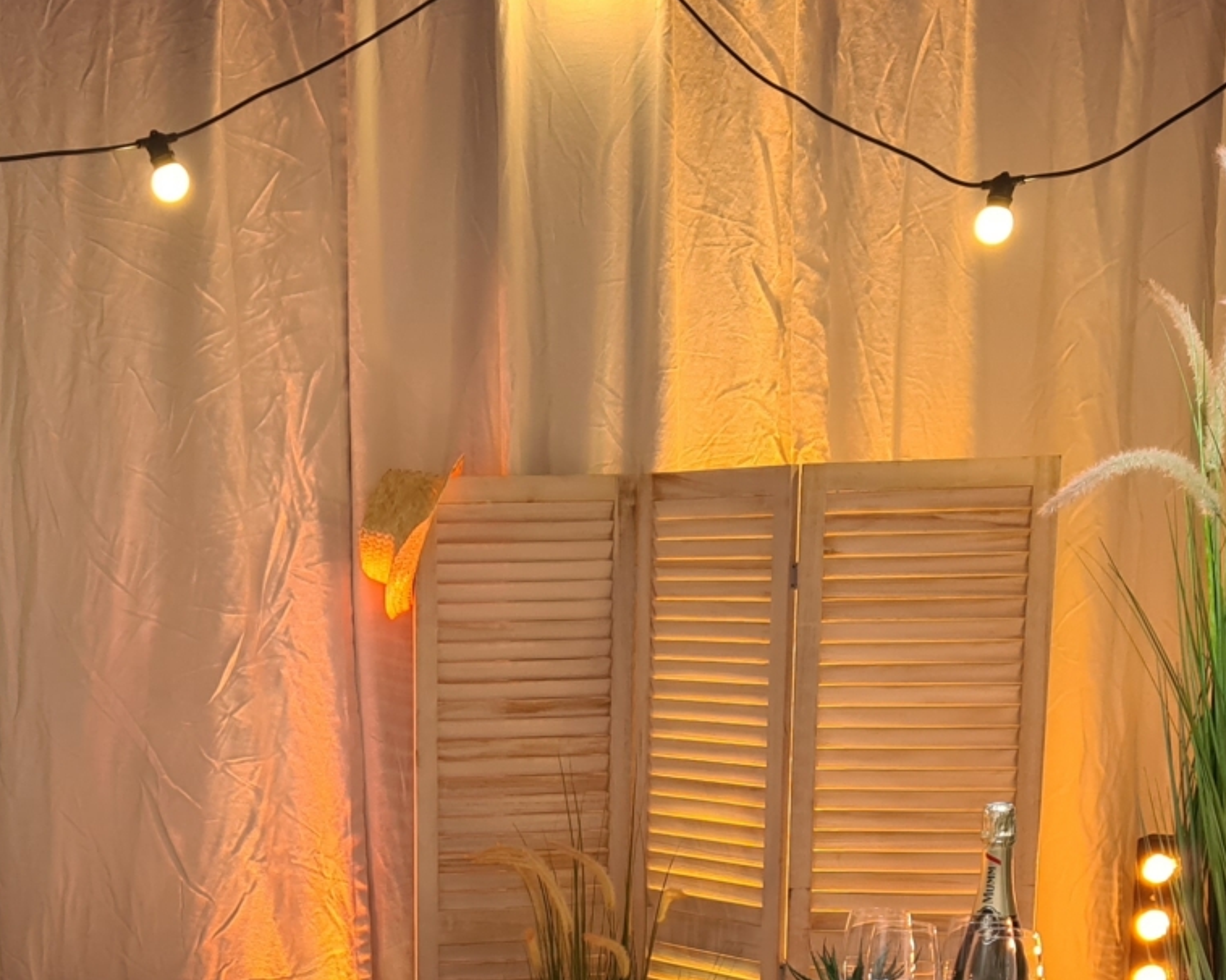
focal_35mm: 67
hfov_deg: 28.0
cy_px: 1126
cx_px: 354
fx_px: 2430
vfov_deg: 21.4
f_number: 1.8
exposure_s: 1/50
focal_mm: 5.4
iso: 200
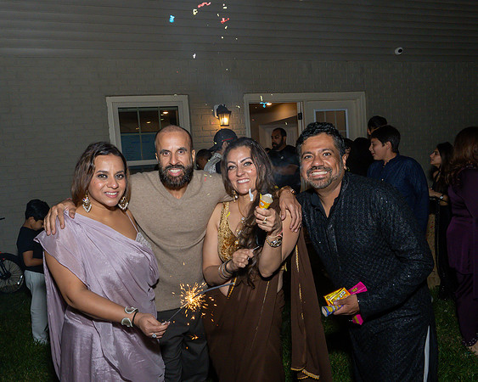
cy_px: 202
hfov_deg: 59.1
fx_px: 421
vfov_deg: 48.8
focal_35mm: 30
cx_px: 222
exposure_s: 1/250
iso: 640
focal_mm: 17
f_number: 8
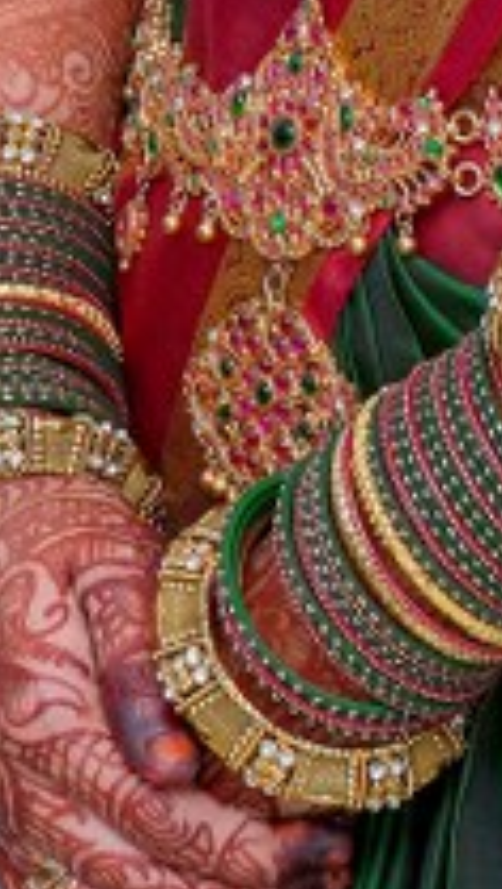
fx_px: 11280
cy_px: -530
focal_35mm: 478
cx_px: 834
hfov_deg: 2.5
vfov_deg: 4.5
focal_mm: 70
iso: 320
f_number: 8
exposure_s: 1/125
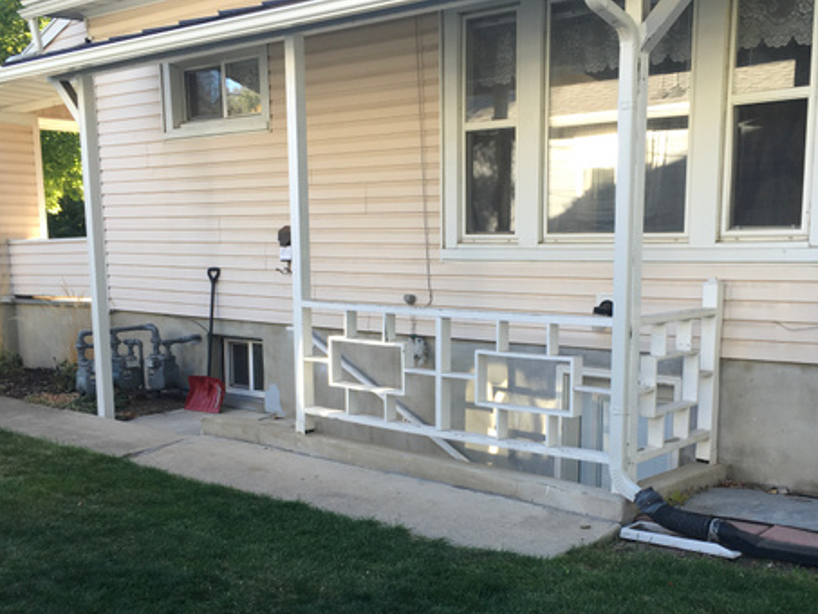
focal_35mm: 41
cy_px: 405
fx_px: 969
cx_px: 459
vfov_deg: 34.9
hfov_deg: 45.7
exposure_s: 1/120
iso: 25
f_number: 2.2
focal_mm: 4.15
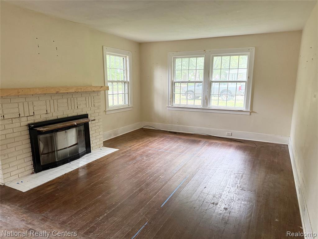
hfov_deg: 71.6
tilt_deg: -10.4
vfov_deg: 56.8
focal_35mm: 24
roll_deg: -0.2
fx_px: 220
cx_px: 159
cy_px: 120
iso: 400
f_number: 1.78
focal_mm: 6.76
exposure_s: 1/60
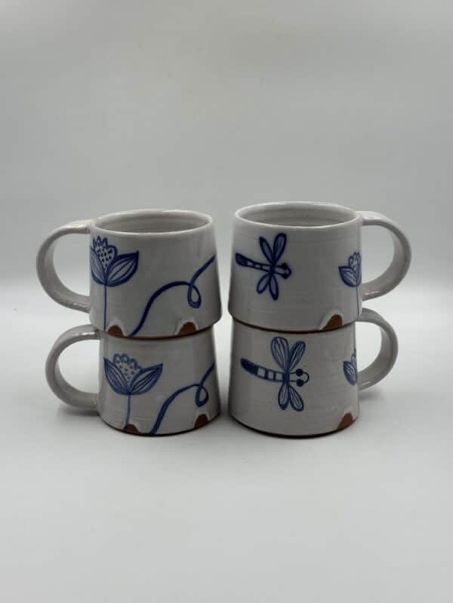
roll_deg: -0.2
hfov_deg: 30.3
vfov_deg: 39.7
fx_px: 838
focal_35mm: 48
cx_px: 226
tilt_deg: -19.5
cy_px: 302
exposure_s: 1/714
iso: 64
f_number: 1.78
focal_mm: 6.86
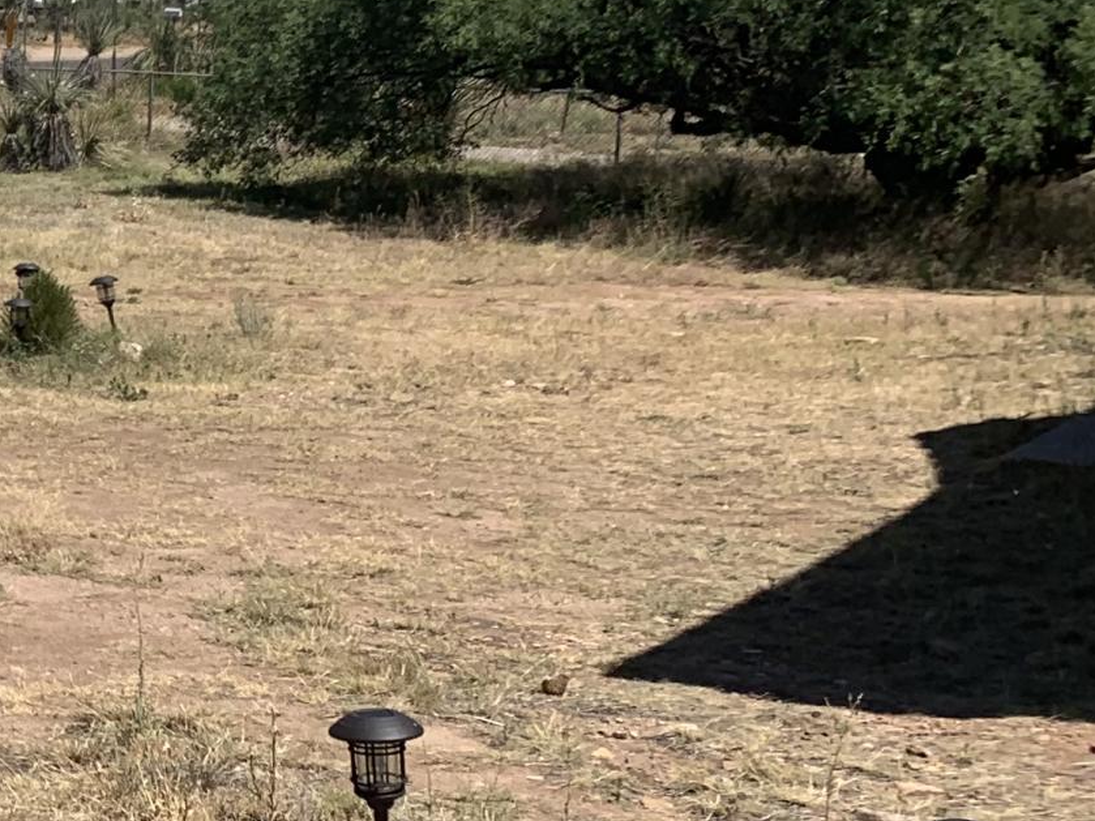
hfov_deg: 17.8
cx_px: -740
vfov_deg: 15.9
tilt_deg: -5.9
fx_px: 2941
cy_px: 326
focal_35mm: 93
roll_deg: -0.1
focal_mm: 4.25
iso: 25
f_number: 1.8
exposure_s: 1/3401
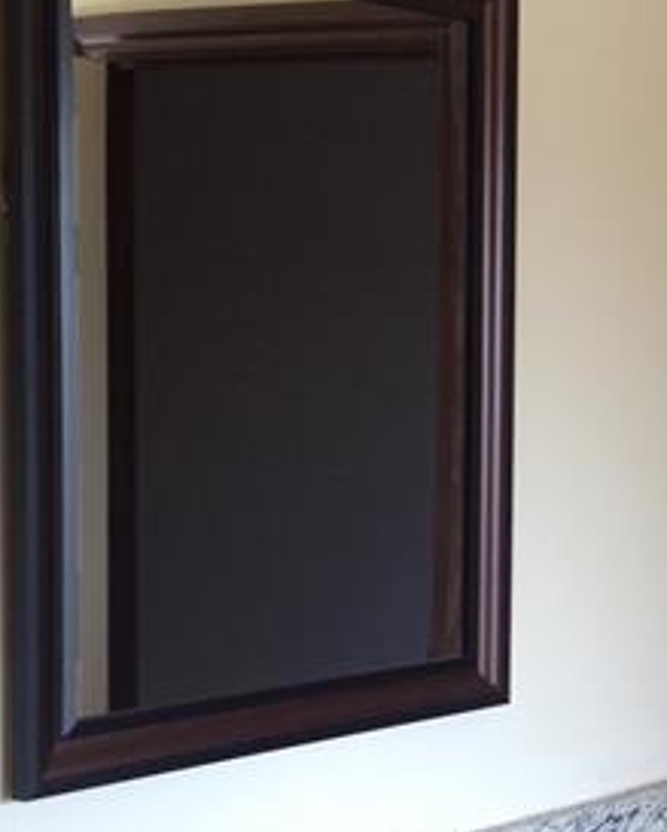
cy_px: 561
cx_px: 768
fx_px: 2365
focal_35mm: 96
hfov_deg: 15.5
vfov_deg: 19.9
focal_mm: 4.28
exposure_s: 1/60
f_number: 2.4
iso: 50
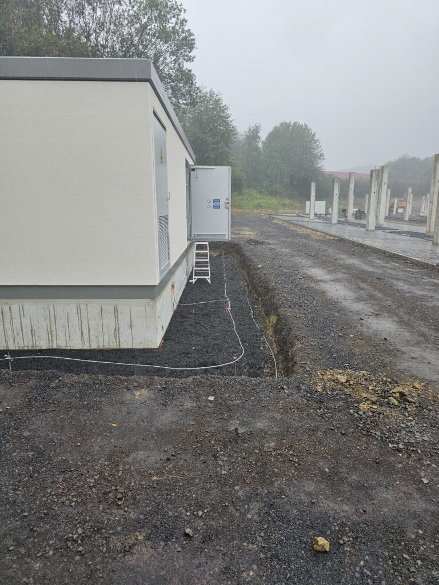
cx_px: 220
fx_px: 389
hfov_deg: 58.9
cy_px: 292
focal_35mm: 23
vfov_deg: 73.9
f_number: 1.7
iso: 12
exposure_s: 1/180
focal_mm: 6.3
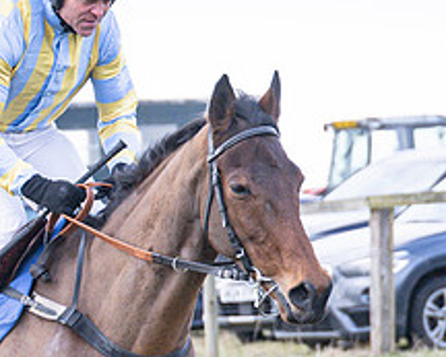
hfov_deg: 4.9
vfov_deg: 4.0
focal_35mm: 392
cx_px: 148
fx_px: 5177
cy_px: 254
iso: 400
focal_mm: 70
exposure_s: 1/1600
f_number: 2.8
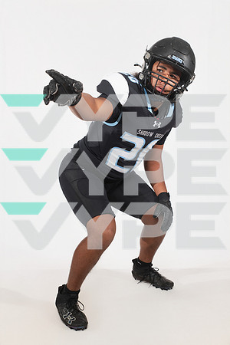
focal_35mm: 40
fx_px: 383
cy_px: 172
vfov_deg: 48.5
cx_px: 115
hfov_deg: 33.4
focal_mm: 40
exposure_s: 1/320
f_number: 7.1
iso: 500
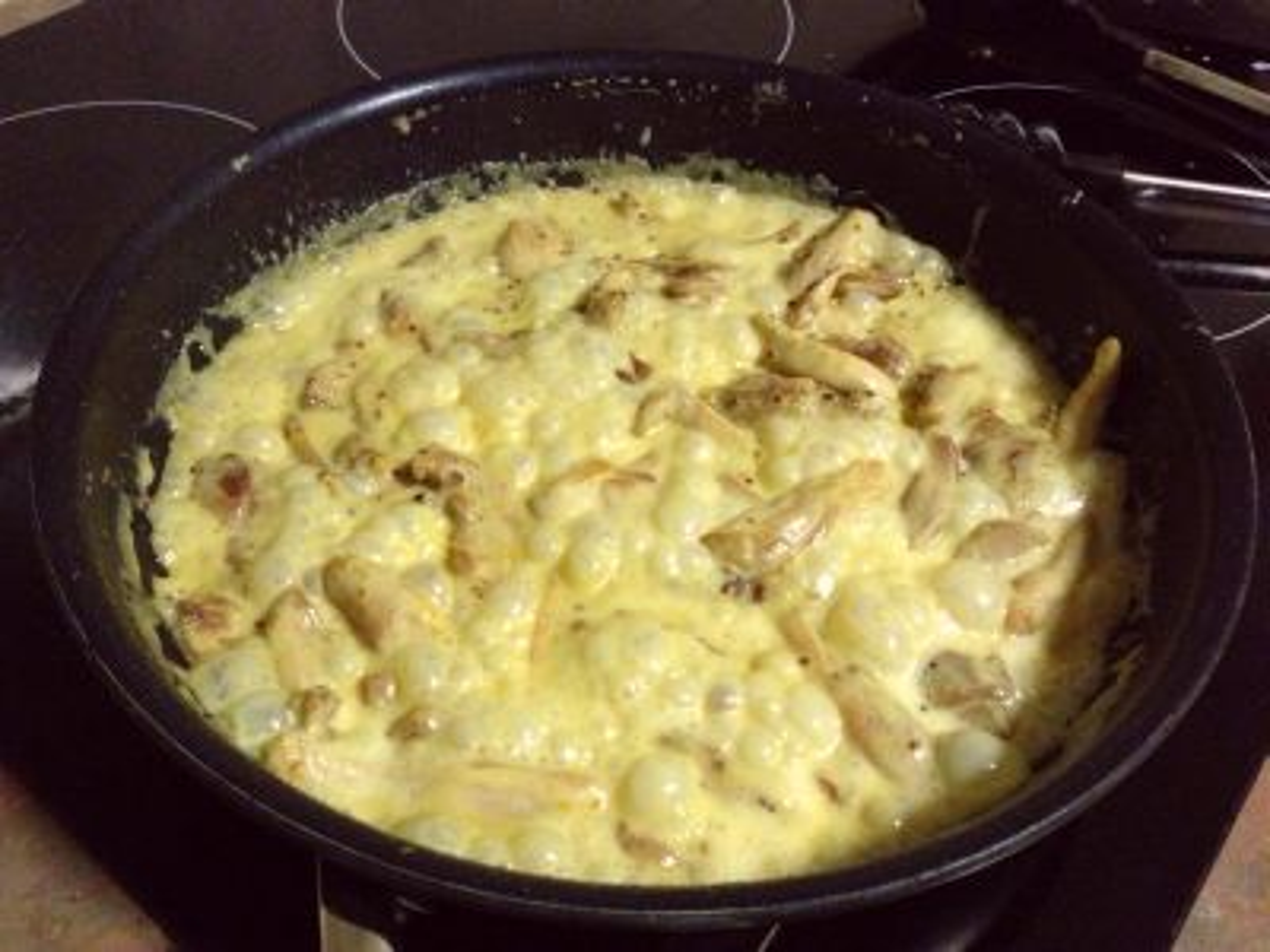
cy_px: 476
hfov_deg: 55.4
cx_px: 635
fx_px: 1211
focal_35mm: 33
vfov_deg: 42.9
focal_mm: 4.13
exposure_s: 1/15
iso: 800
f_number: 2.4
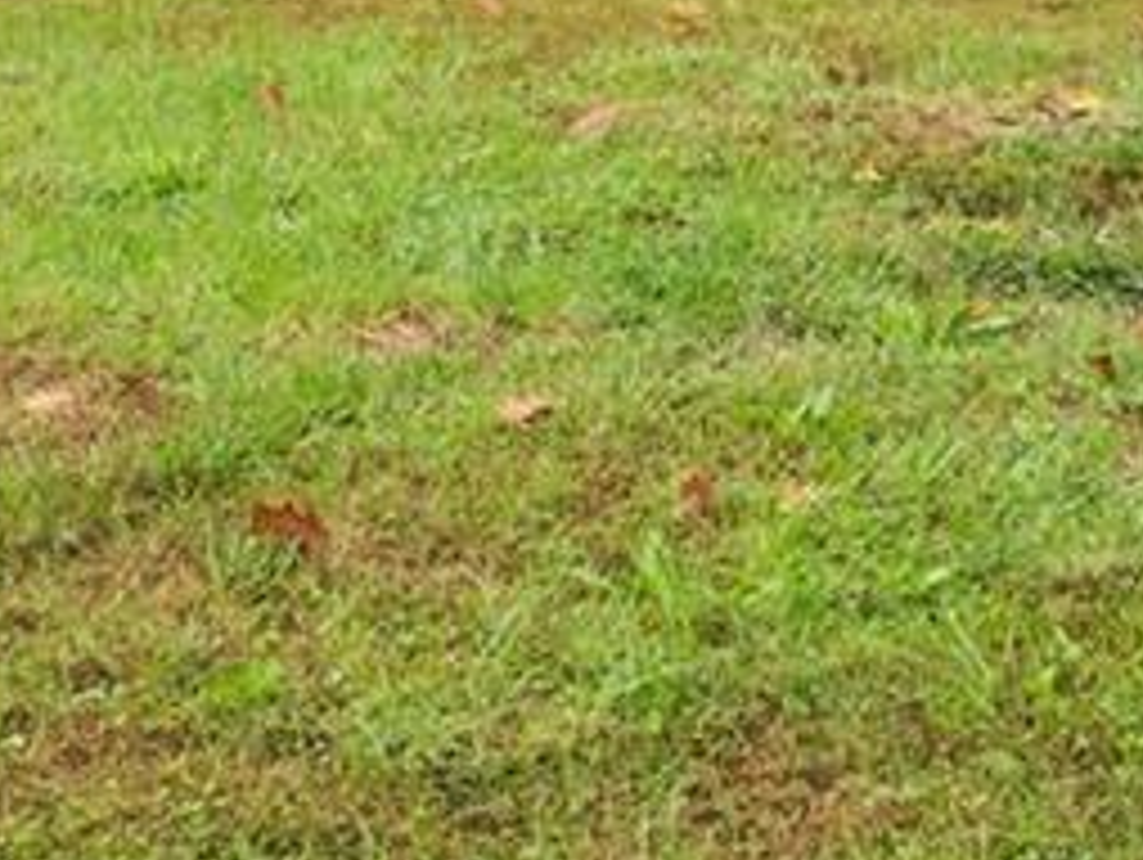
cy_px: -538
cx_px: 446
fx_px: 4098
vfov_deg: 11.4
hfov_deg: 15.9
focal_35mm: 124
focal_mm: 32
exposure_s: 1/13
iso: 100
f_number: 6.3
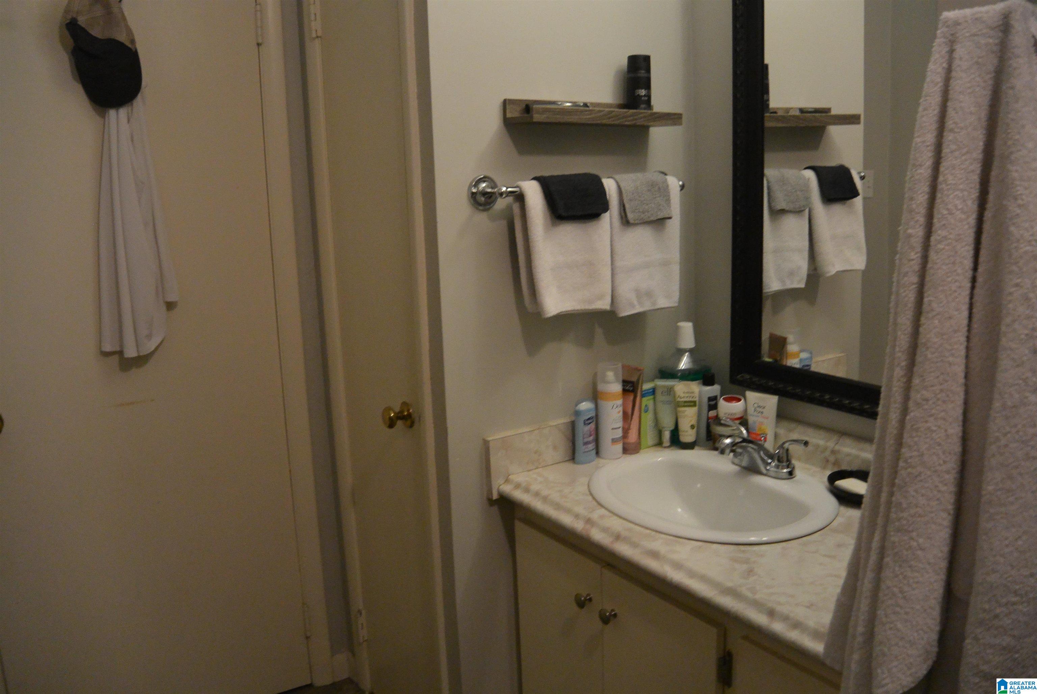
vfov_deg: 45.1
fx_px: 836
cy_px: 347
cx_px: 518
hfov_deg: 63.6
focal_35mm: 29
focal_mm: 11
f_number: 3.5
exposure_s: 1/60
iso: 800
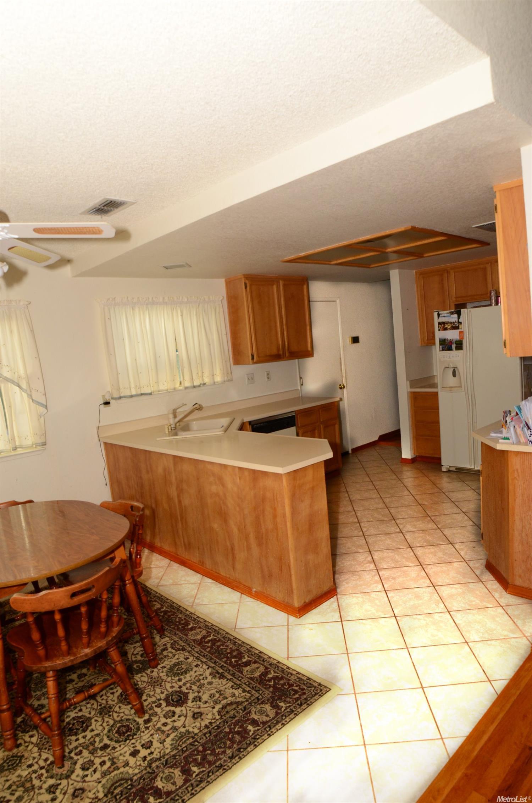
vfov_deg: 81.3
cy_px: 402
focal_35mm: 21
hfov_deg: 59.3
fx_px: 467
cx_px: 266
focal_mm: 14
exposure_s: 1/160
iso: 400
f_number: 5.6
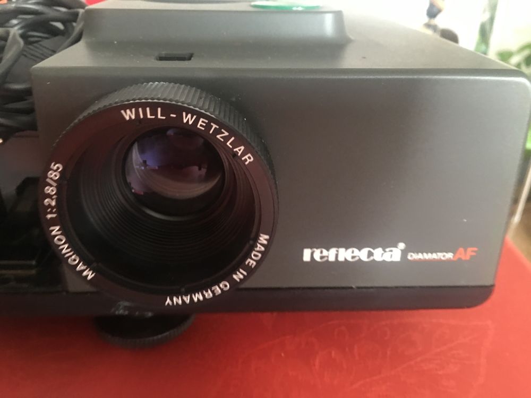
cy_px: 199
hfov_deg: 61.7
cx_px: 266
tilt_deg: -28.1
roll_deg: -1.0
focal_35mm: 29
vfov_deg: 48.2
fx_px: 445
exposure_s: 1/4
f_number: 2.2
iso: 100
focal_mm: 4.15
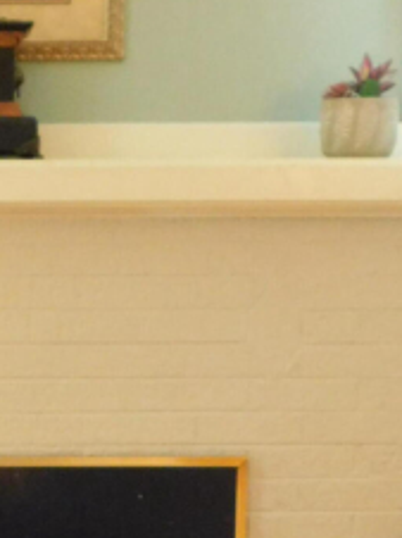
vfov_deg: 28.5
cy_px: 339
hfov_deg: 20.4
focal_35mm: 68
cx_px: -55
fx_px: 1055
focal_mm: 4
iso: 800
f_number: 3
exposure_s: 1/8
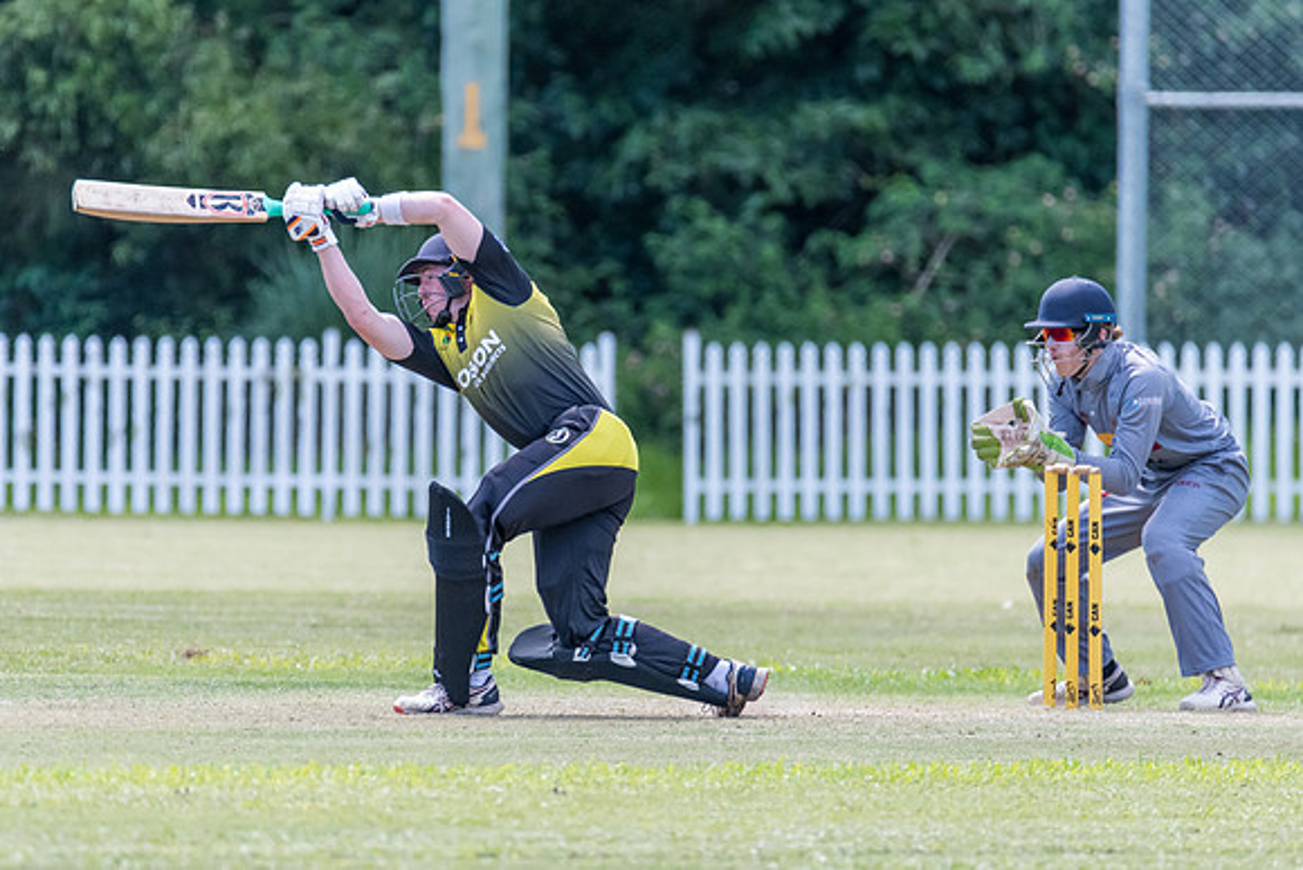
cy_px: 399
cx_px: 634
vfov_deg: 1.9
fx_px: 25760
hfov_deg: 2.9
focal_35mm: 712
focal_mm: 600
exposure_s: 1/2000
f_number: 6.3
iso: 2200
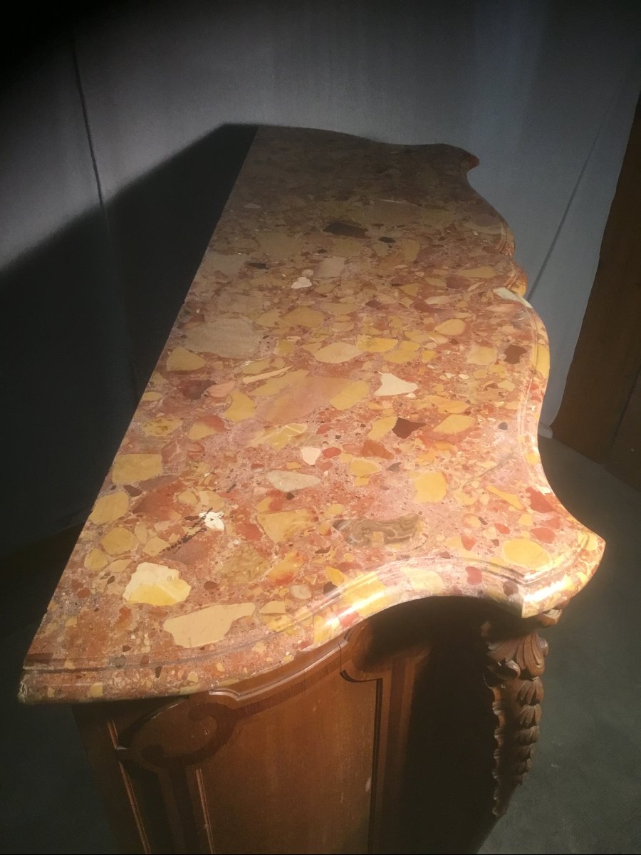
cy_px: 428
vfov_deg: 58.4
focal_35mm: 31
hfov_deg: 45.4
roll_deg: -1.5
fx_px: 765
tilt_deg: -36.5
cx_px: 320
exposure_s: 1/33
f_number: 2.4
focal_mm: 3.3
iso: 64
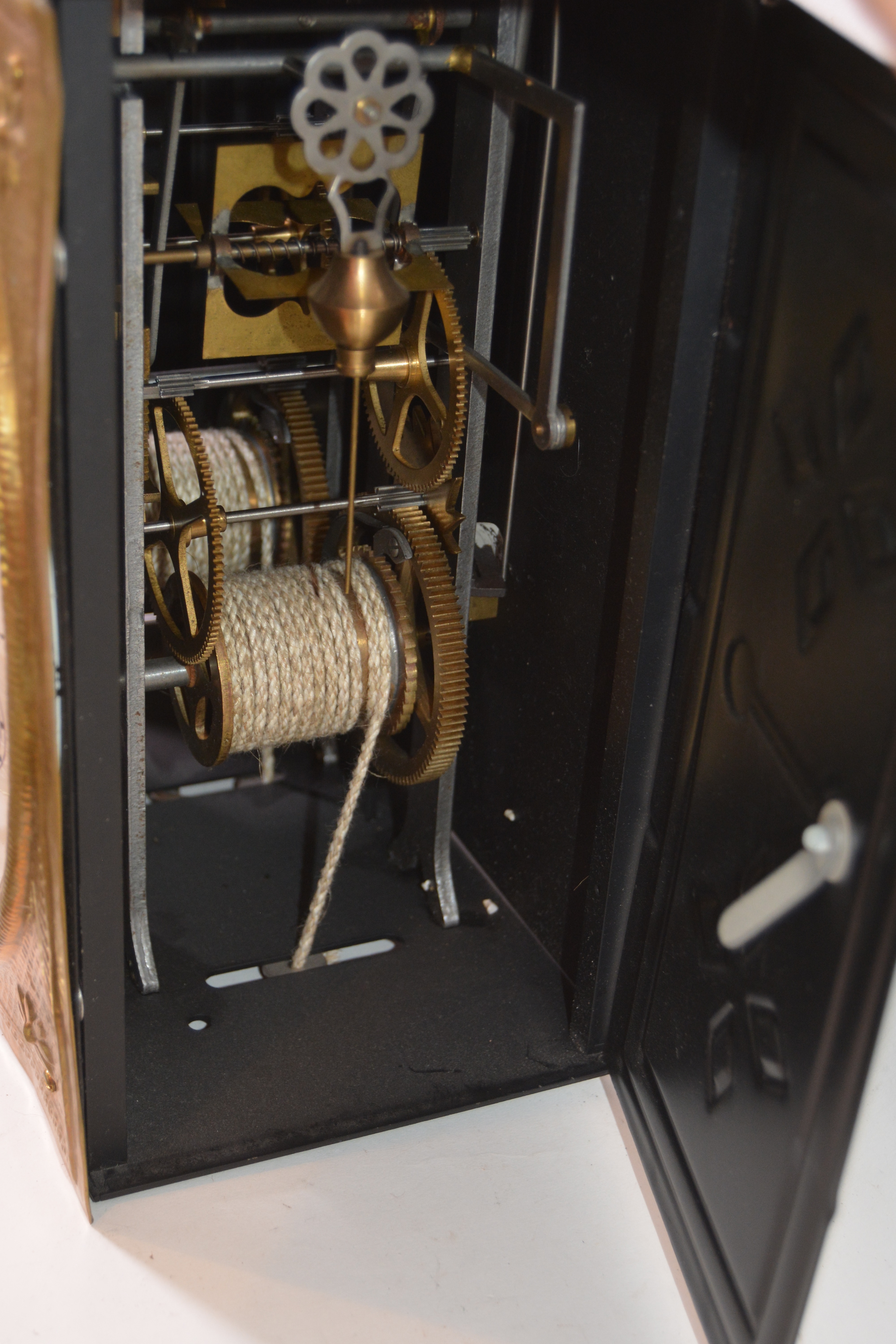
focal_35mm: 48
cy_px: 672
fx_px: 1792
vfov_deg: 41.1
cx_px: 448
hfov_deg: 28.1
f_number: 4.5
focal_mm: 32
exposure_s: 1/60
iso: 640
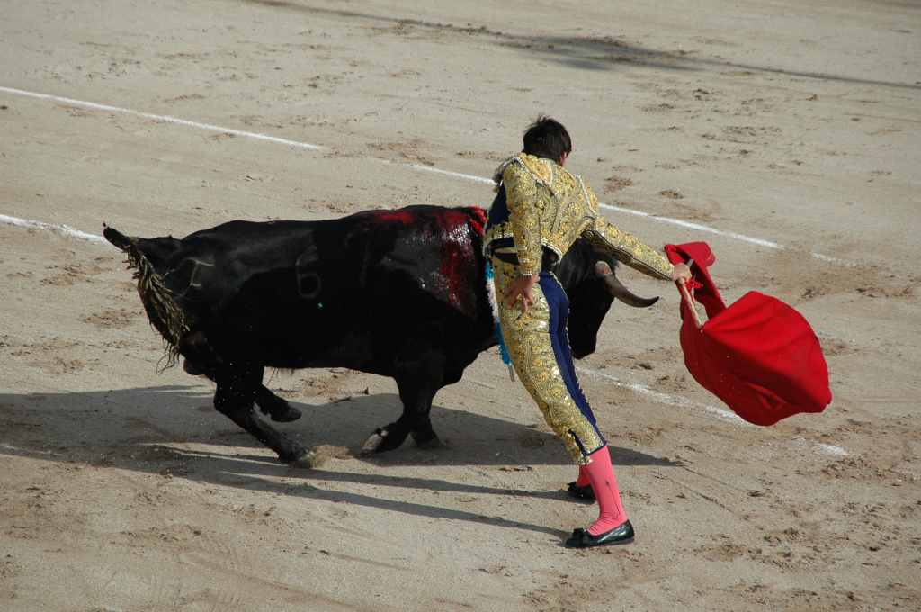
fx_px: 7665
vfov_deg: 4.6
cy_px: 306
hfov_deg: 6.9
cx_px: 460
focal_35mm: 300
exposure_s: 1/2000
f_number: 6.3
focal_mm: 200
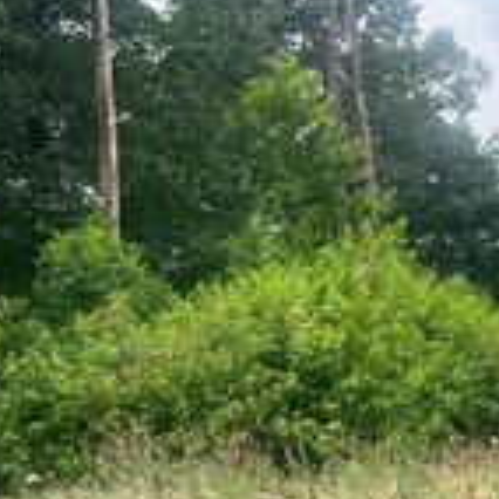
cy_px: 448
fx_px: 1321
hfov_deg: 19.2
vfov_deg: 20.9
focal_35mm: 81
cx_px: 713
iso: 50
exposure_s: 1/992
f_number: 1.6
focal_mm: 5.1
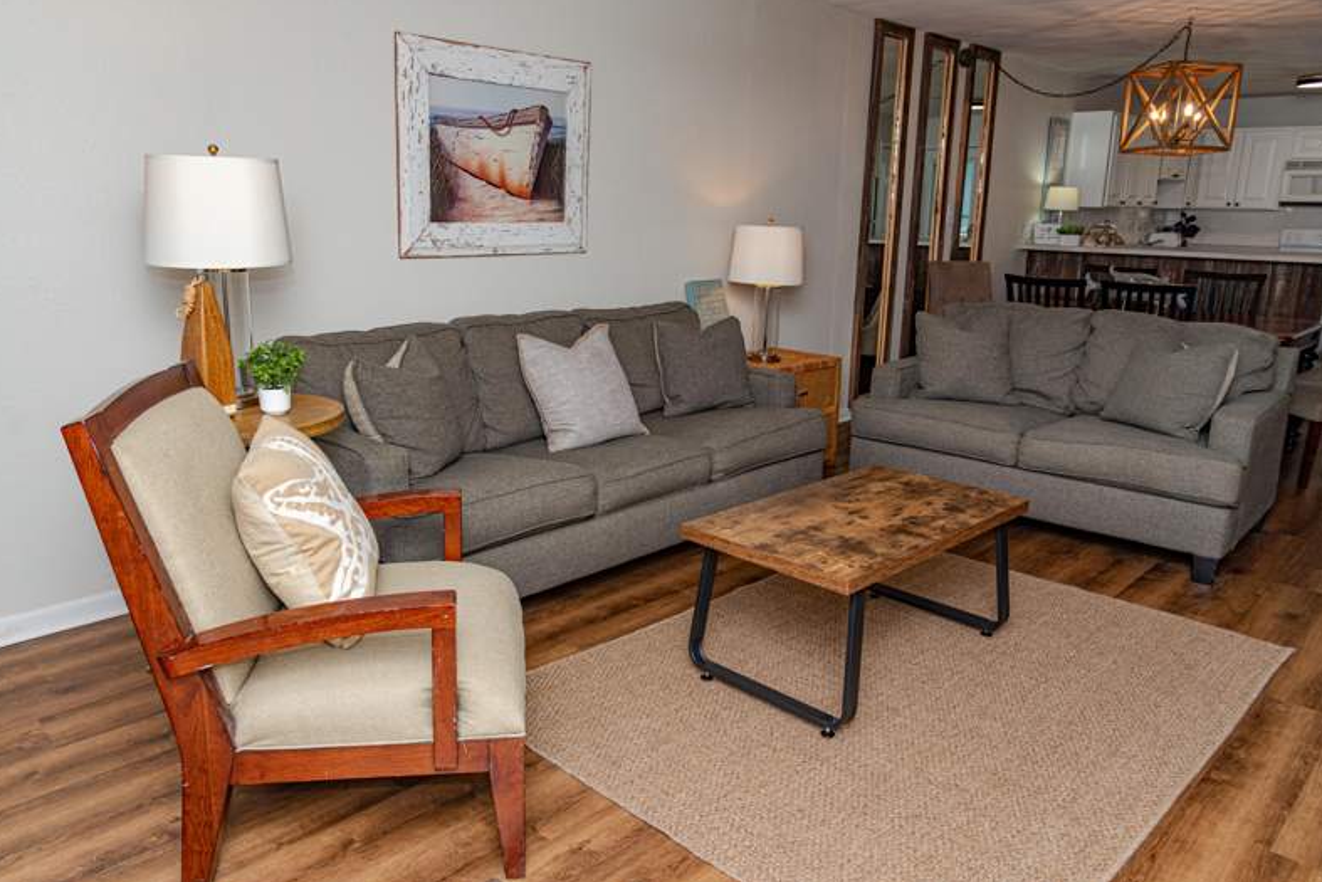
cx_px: 626
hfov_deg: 69.3
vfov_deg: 49.5
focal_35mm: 26
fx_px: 955
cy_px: 410
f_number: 7.1
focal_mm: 24
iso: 400
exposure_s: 1/125
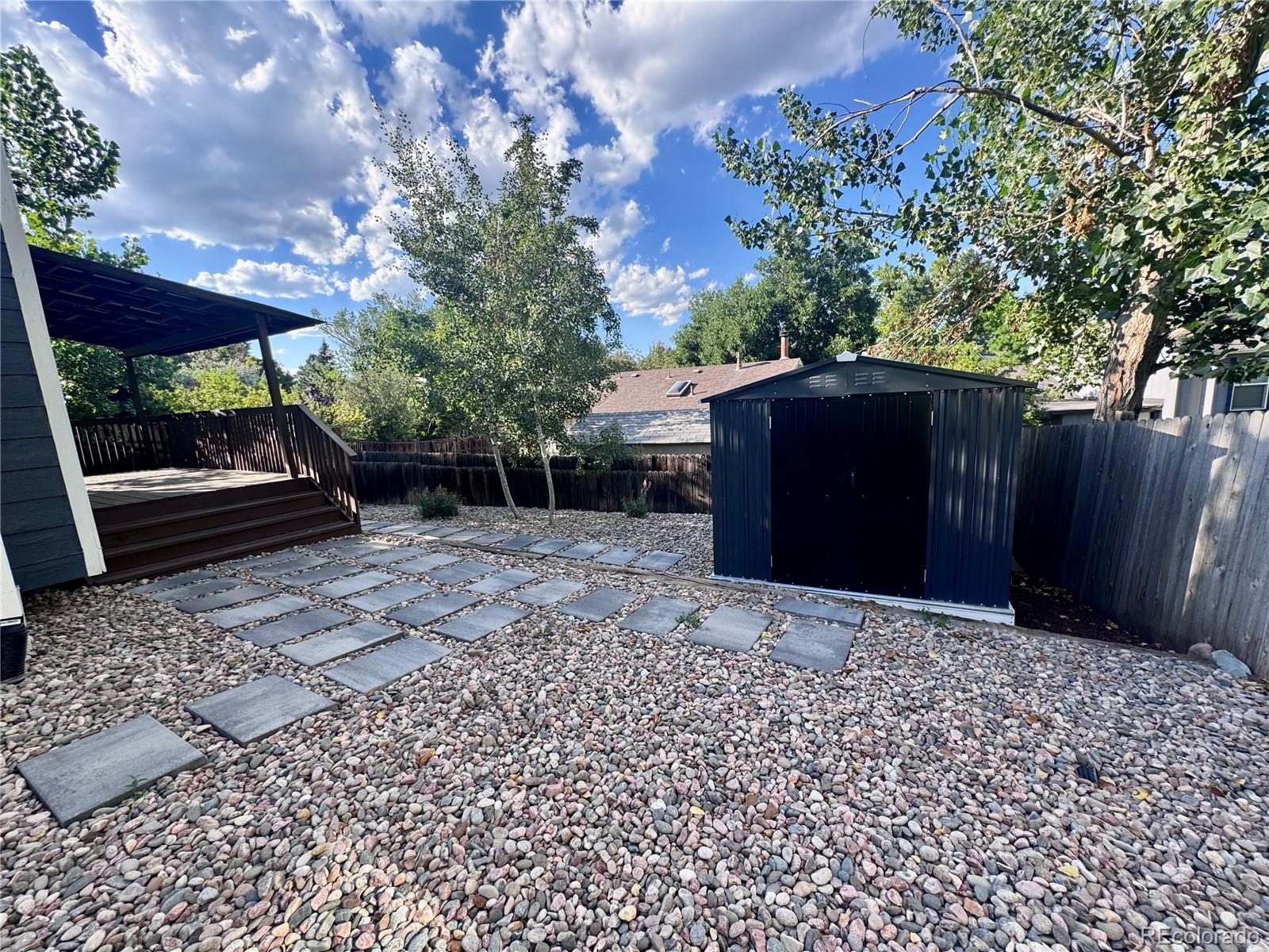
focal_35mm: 14
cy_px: 476
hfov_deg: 102.1
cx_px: 634
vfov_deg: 85.7
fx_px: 513
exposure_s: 1/352
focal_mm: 2.22
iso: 40
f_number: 2.2
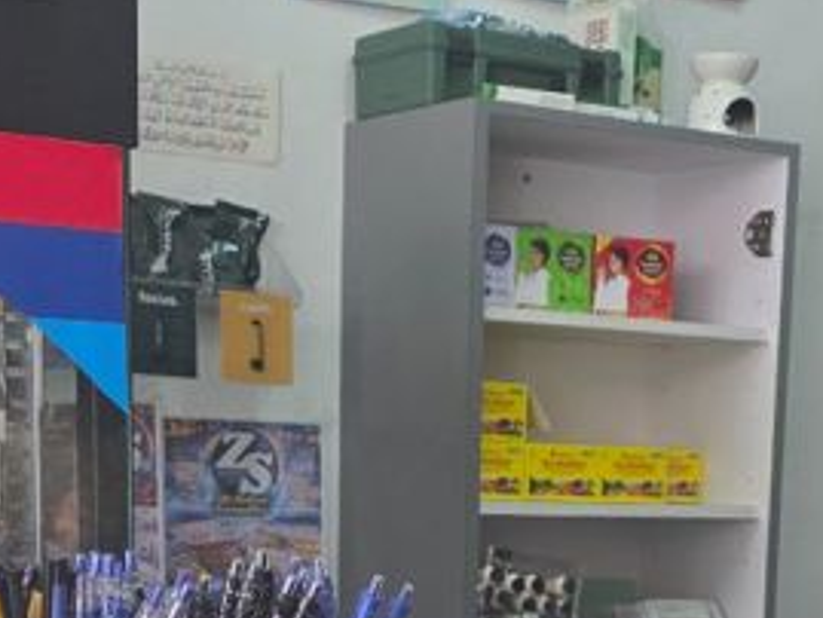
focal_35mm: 91
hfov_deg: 21.5
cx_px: 529
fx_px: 2165
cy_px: 814
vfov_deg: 15.4
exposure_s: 1/120
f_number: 1.7
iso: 100
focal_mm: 6.3
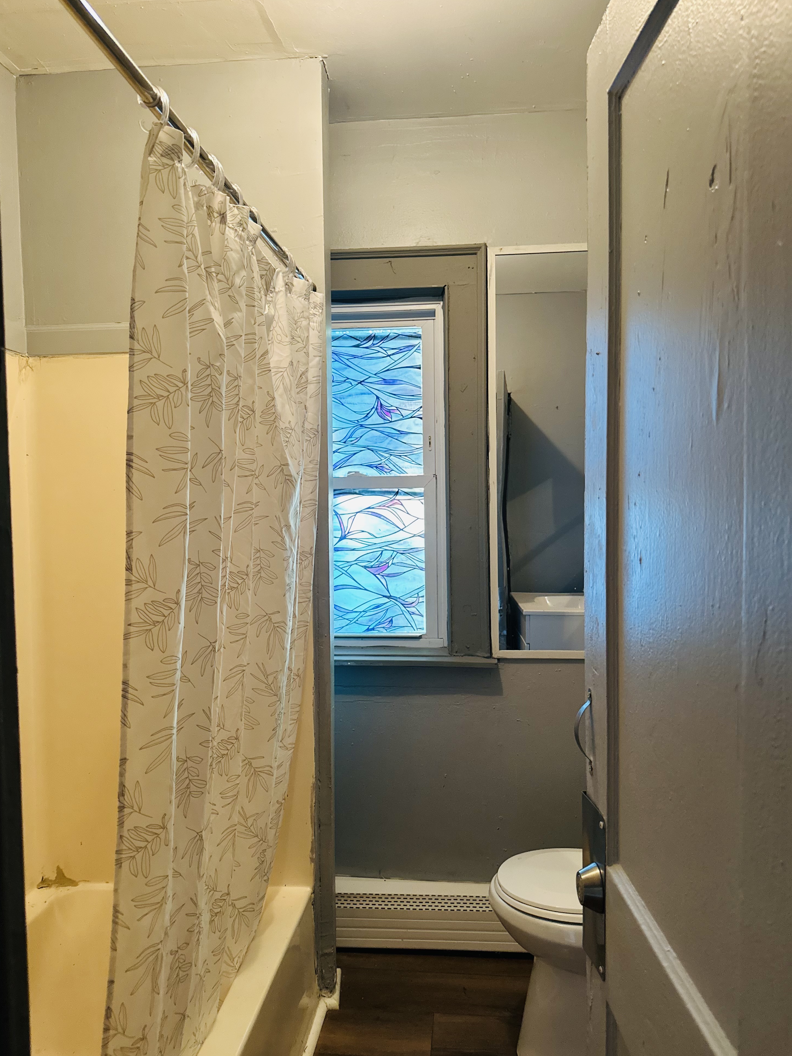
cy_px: 525
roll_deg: -1.0
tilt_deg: -2.2
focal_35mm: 25
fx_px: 763
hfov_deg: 54.9
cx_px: 401
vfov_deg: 69.4
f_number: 1.78
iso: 640
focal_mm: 6.86
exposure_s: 1/60
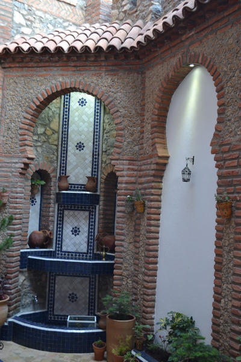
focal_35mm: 42
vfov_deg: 46.4
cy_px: 181
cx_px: 120
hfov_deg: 31.9
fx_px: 422
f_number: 4.5
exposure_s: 1/15
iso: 450
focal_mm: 28
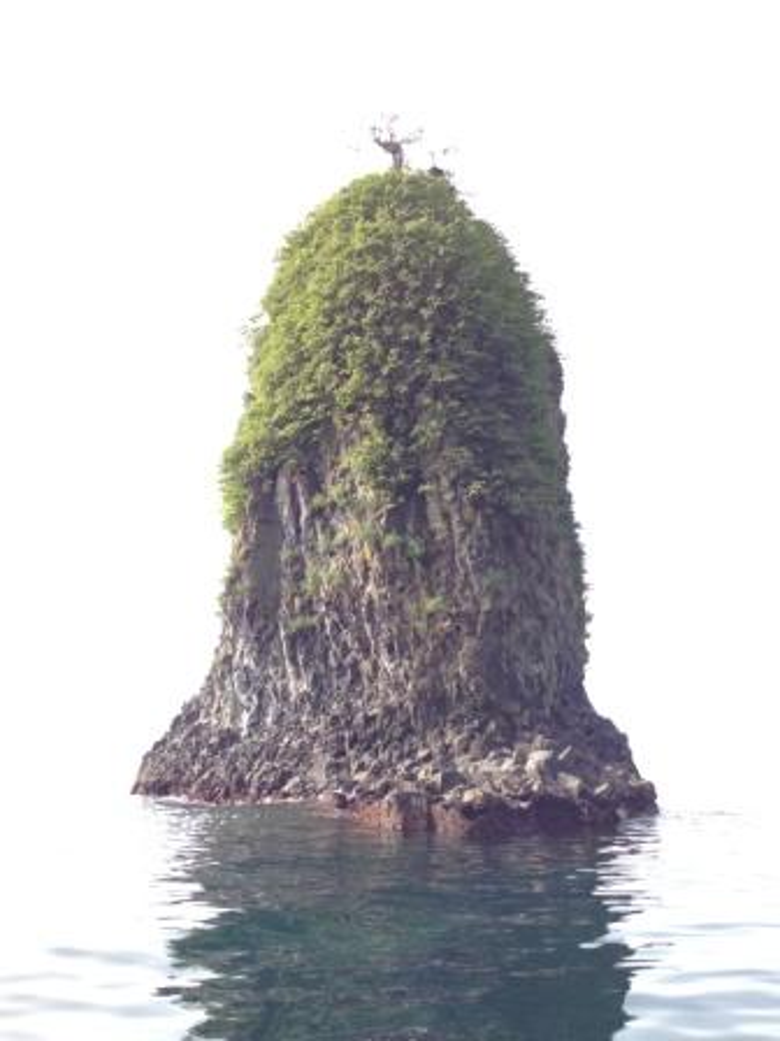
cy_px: 520
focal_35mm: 33
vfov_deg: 55.4
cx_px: 390
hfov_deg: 42.9
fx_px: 991
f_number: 2.4
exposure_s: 1/366
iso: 50
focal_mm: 4.13
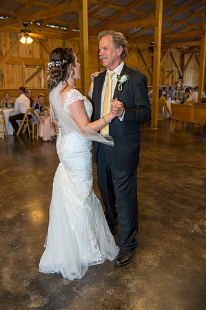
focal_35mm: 36
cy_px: 155
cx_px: 103
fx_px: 310
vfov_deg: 53.2
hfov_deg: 36.8
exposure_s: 1/125
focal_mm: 36
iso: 1600
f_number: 4
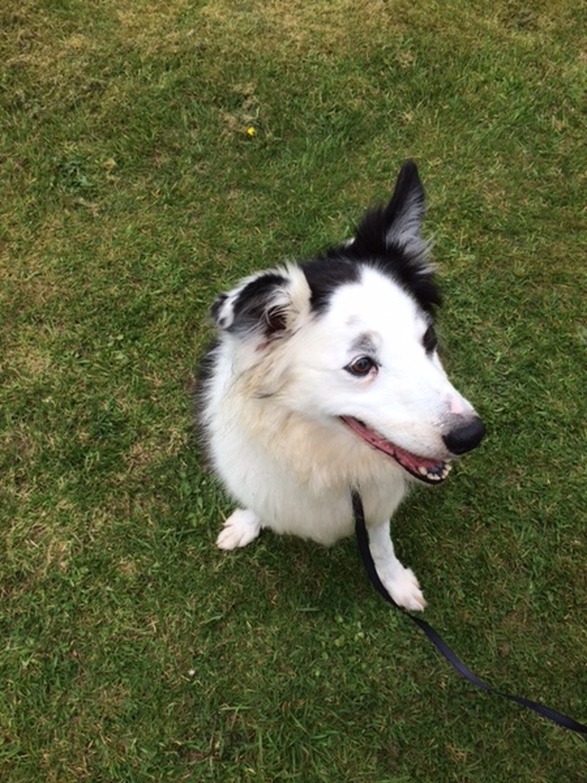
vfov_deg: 61.7
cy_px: 392
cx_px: 294
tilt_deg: -61.5
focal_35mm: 29
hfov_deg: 48.2
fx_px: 656
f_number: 2.2
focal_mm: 4.15
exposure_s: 1/820
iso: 32
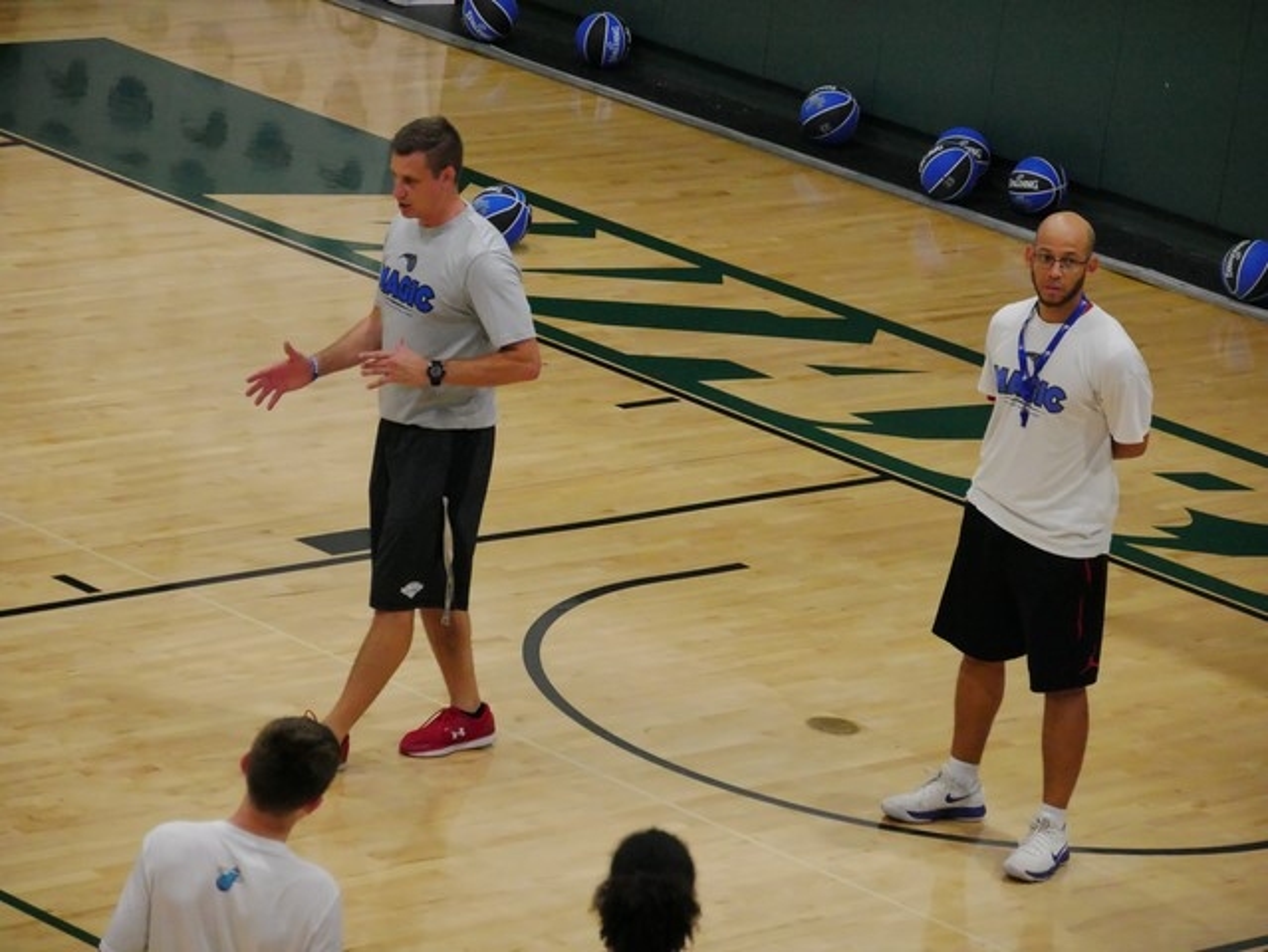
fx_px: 6451
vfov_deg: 8.4
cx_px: 634
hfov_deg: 11.2
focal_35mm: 176
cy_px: 476
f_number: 5.4
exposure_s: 1/320
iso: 6400
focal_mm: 88
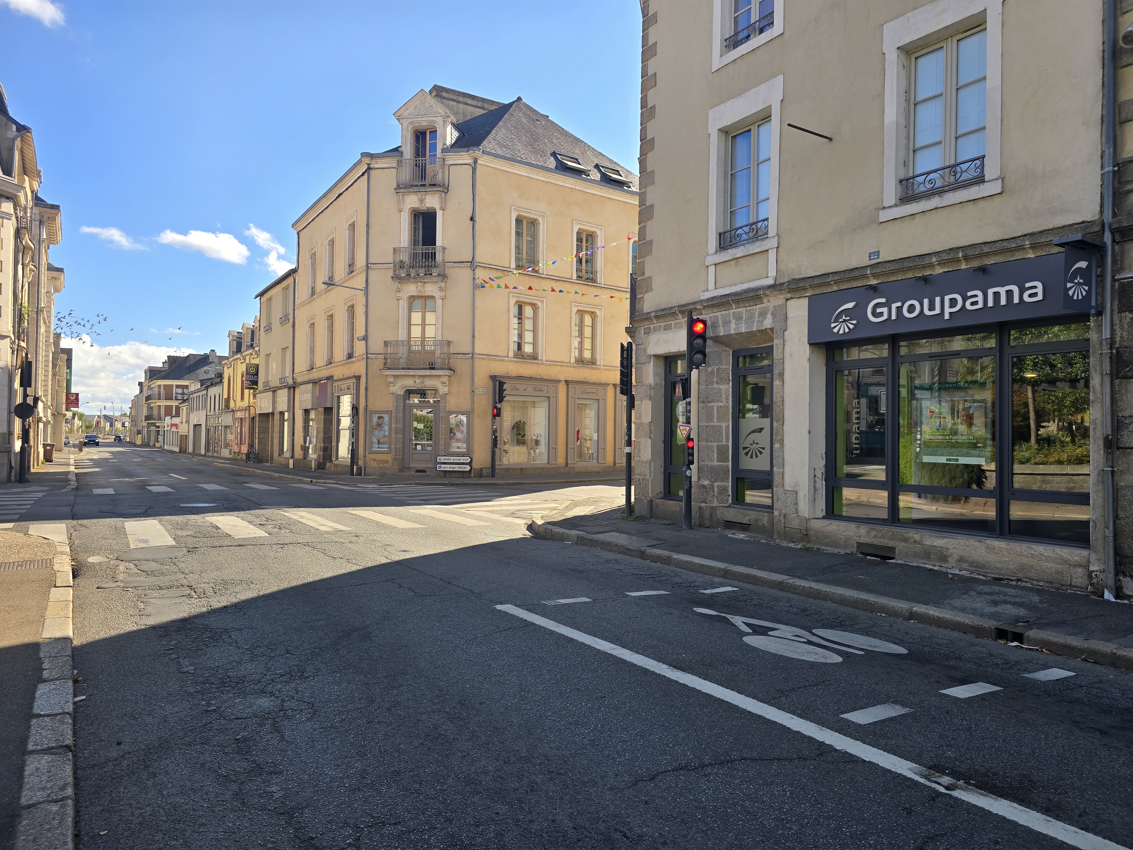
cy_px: 425
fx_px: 753
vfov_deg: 58.9
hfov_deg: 73.9
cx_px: 566
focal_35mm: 23
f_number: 1.7
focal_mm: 6.3
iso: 12
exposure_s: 1/443
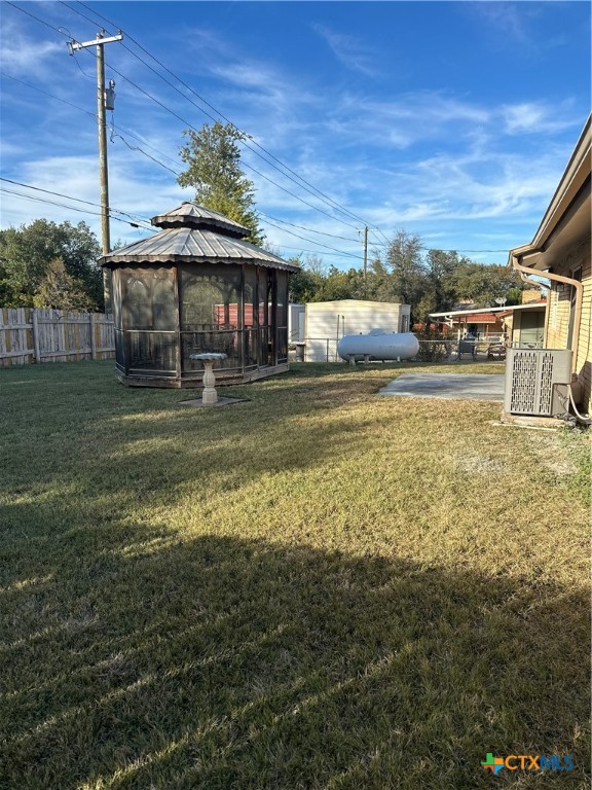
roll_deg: -0.2
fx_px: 547
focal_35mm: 24
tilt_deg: -7.0
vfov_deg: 71.6
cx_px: 296
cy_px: 395
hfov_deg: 56.8
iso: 80
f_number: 1.78
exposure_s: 1/2732
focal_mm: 6.86
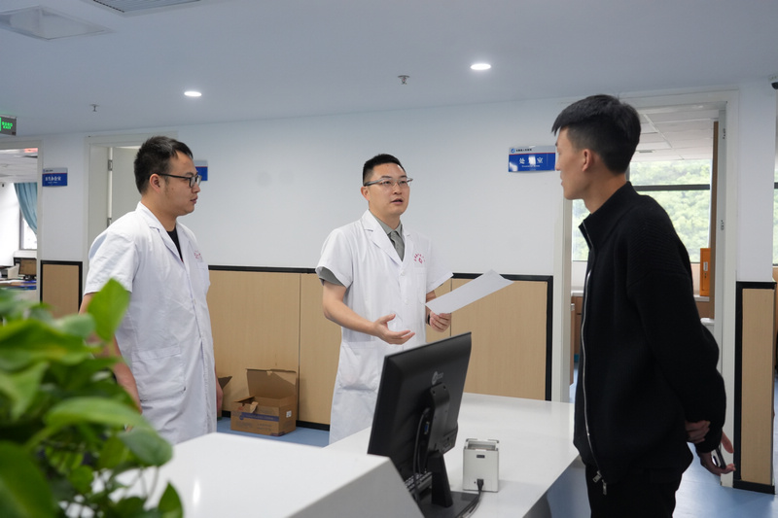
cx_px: 389
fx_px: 735
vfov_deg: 38.9
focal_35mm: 34
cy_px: 259
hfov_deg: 55.8
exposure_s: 1/200
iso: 2000
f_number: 4.5
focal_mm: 34
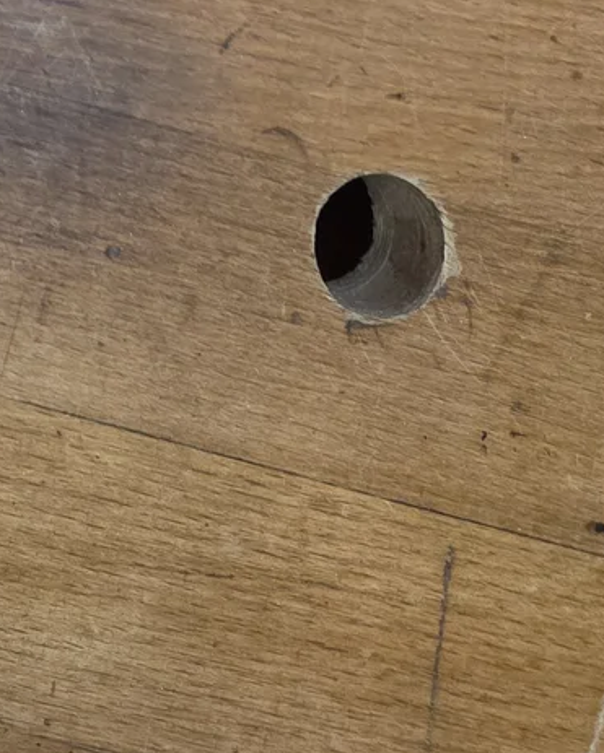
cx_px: -387
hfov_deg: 15.0
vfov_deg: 16.6
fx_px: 2076
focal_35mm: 93
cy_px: -667
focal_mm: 6.3
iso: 320
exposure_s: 1/100
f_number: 1.7
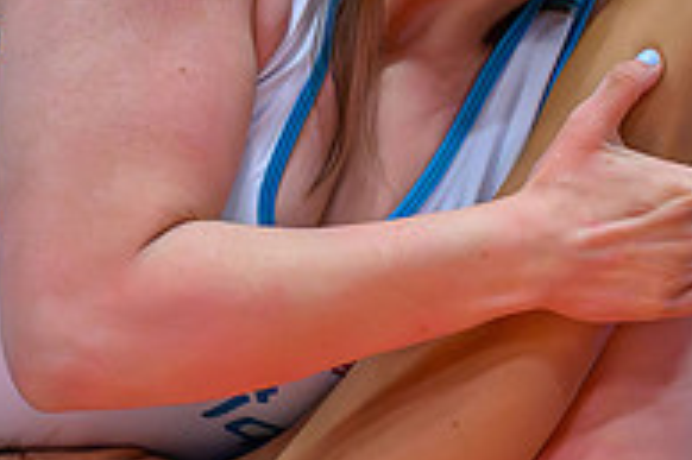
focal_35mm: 913
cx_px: 317
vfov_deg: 1.5
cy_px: 551
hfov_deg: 2.3
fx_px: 17535
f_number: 3.2
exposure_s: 1/800
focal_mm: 200
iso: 16000
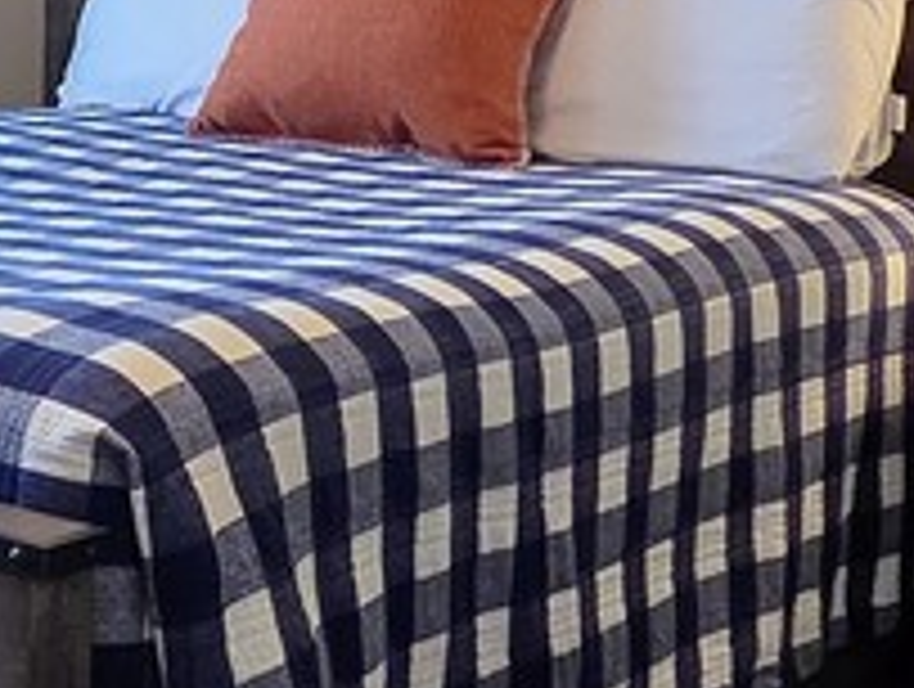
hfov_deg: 18.1
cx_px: -581
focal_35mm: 92
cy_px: -81
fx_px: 2433
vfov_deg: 15.6
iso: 160
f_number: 2.2
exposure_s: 1/60
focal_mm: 2.2
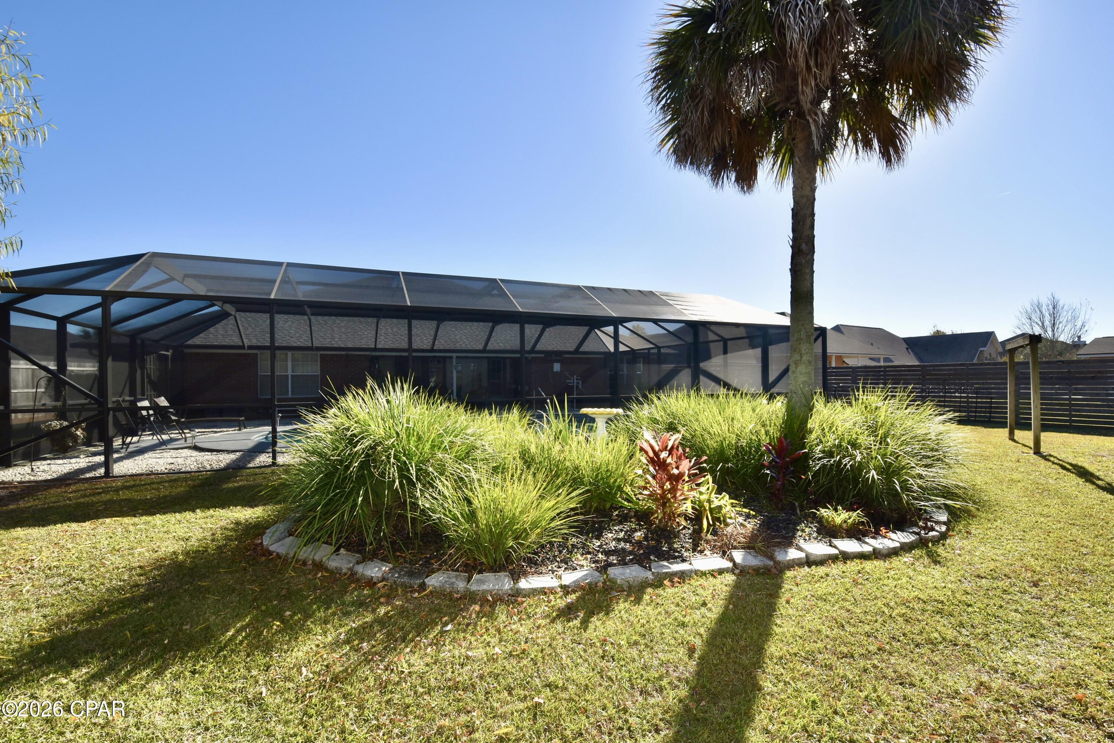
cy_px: 372
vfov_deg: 77.3
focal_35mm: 15
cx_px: 557
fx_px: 464
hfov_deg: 100.4
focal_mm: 10
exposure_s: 1/200
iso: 100
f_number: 8
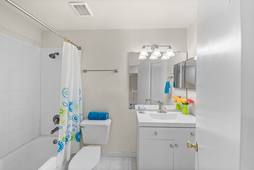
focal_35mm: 12
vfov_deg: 90.0
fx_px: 85
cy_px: 85
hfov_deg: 112.6
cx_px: 127
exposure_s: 1
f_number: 9
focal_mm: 12
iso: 100
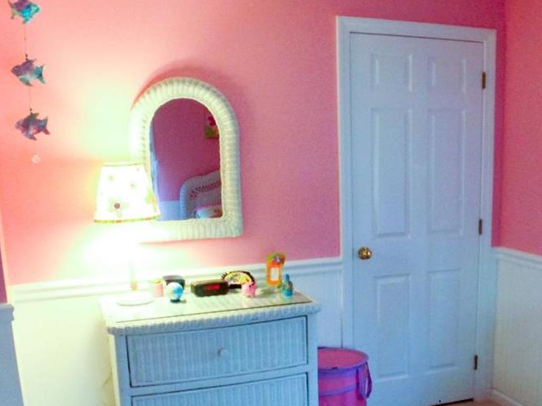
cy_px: 340
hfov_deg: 29.4
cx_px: 395
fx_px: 1017
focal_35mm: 65
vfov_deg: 22.2
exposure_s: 1/20
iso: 160
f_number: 2.4
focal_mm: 4.12
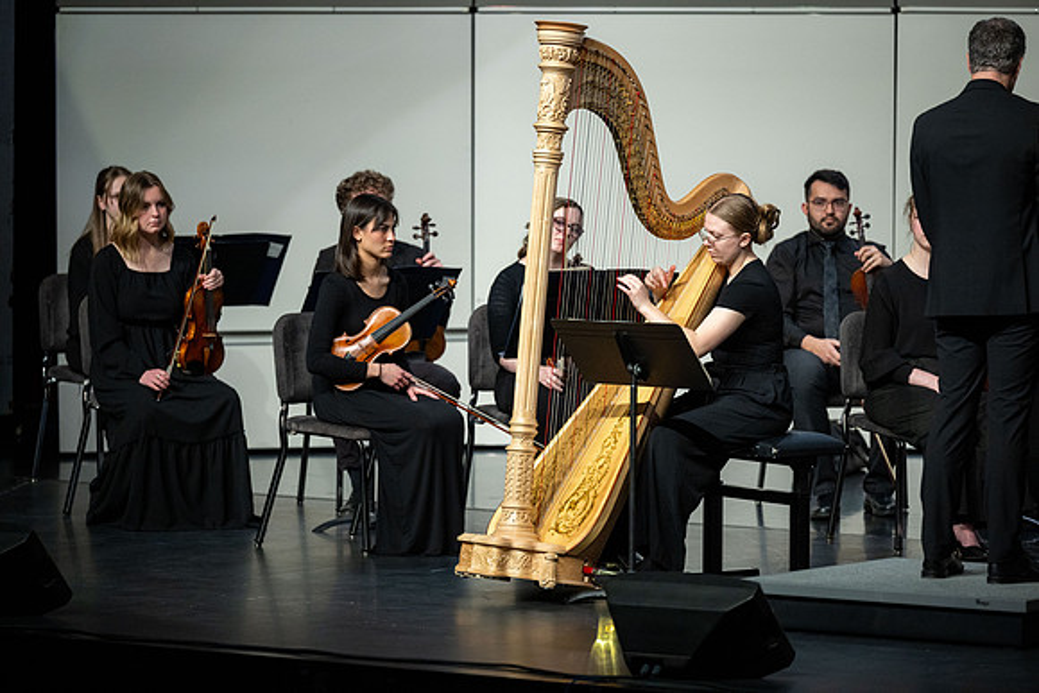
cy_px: 346
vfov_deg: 6.9
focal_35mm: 200
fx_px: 5773
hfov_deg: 10.3
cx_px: 520
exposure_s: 1/500
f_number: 2.8
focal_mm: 200
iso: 1250
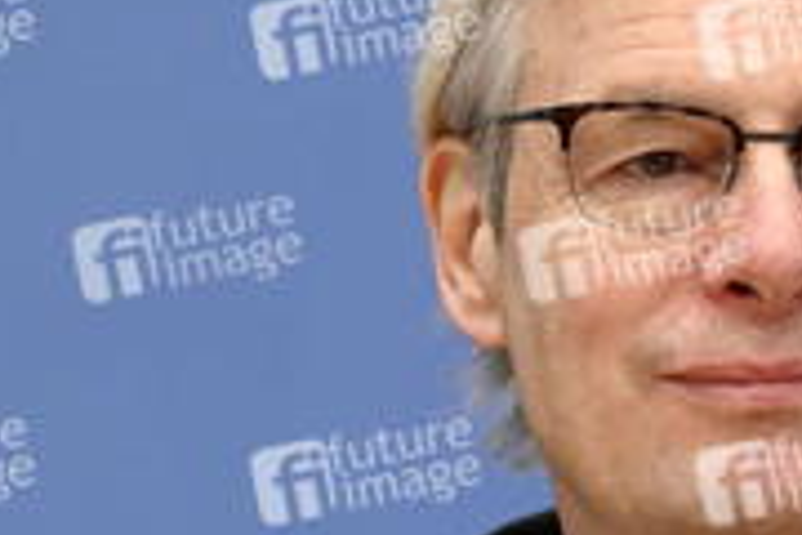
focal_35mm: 400
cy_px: 361
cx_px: 693
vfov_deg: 3.4
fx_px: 8910
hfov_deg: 5.1
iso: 2500
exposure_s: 1/500
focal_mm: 160
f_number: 5
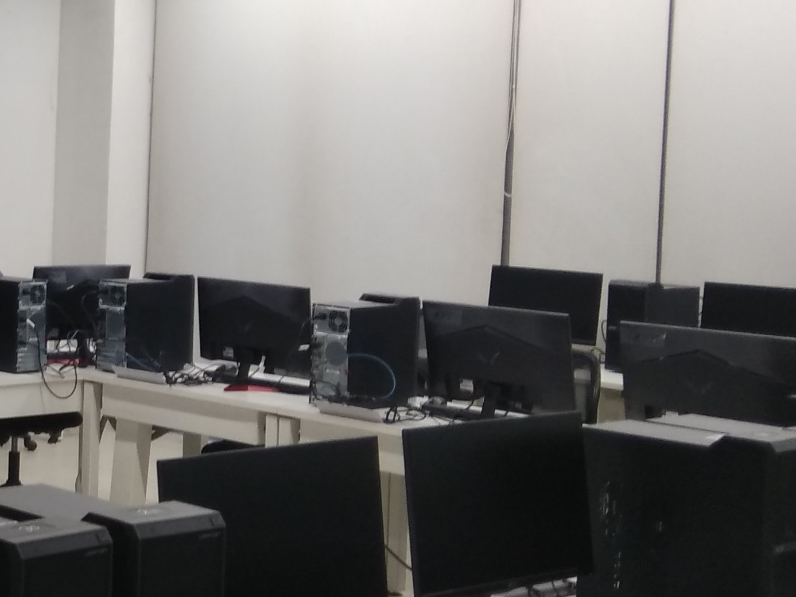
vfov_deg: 23.2
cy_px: 235
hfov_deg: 27.4
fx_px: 1449
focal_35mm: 63
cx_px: -137
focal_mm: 3.57
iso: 160
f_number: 2
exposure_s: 1/33
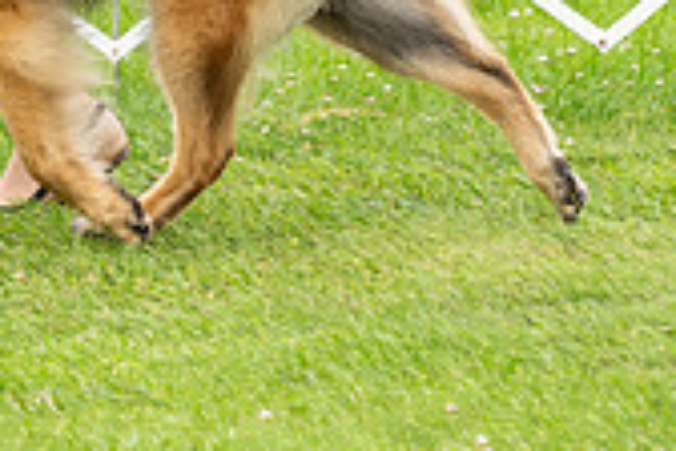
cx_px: -183
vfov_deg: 2.0
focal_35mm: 680
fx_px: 12768
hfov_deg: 3.0
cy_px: -358
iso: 400
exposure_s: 1/800
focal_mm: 154
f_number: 5
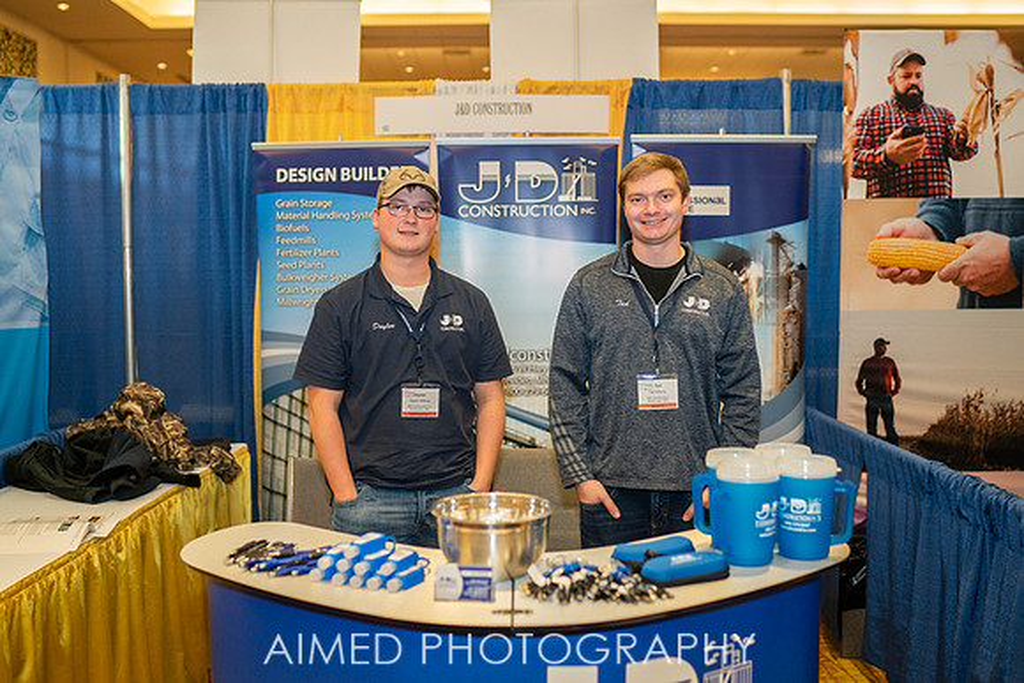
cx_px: 512
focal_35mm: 36
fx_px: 1021
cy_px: 342
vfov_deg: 37.0
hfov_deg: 53.3
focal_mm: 35
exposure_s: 1/320
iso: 800
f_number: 2
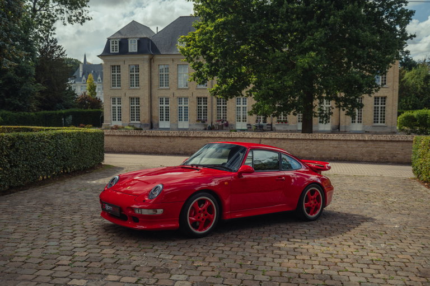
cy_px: 143
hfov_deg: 53.2
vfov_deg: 36.8
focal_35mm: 36
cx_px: 215
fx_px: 430
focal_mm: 36
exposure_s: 1/320
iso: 100
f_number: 3.5
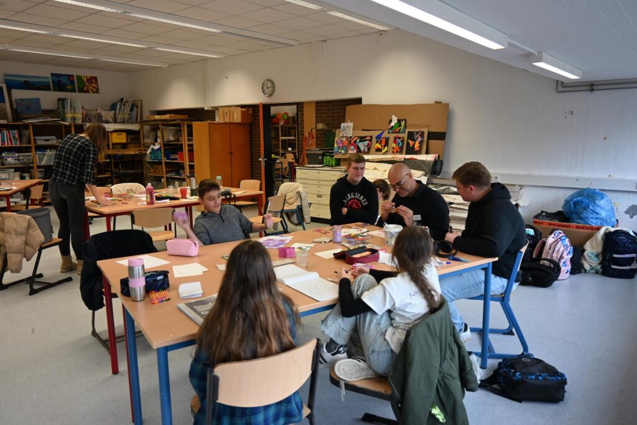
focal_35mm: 27
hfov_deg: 67.4
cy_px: 212
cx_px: 318
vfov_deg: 47.9
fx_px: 478
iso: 200
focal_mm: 18
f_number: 3.5
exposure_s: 1/30
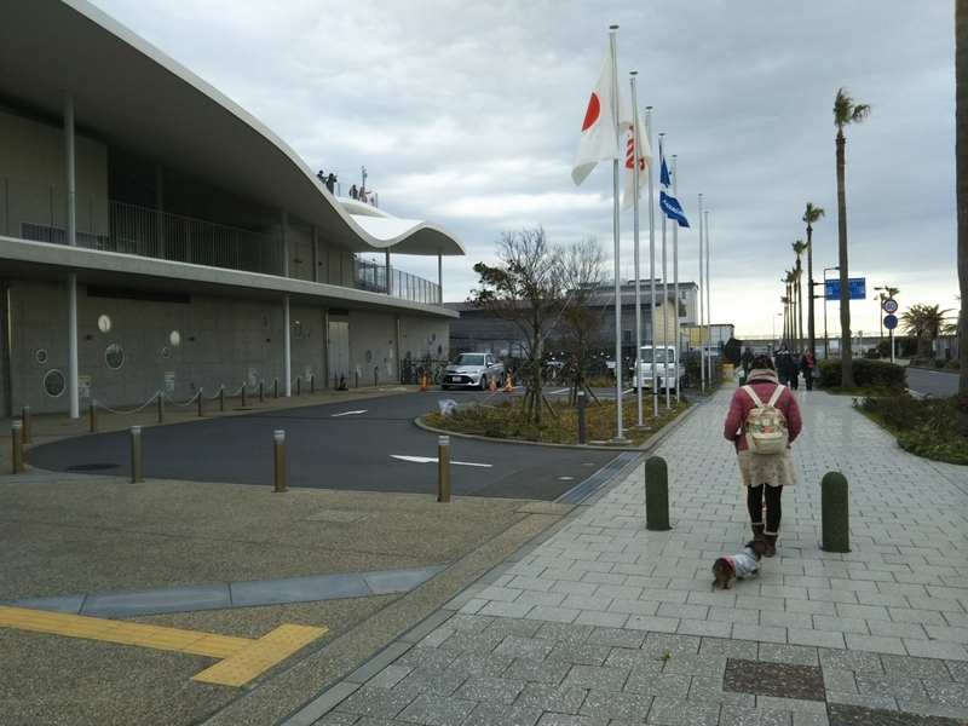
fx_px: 839
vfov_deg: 46.8
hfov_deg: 60.0
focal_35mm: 30
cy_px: 363
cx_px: 484
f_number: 2.2
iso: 25
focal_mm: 4
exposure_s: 1/177
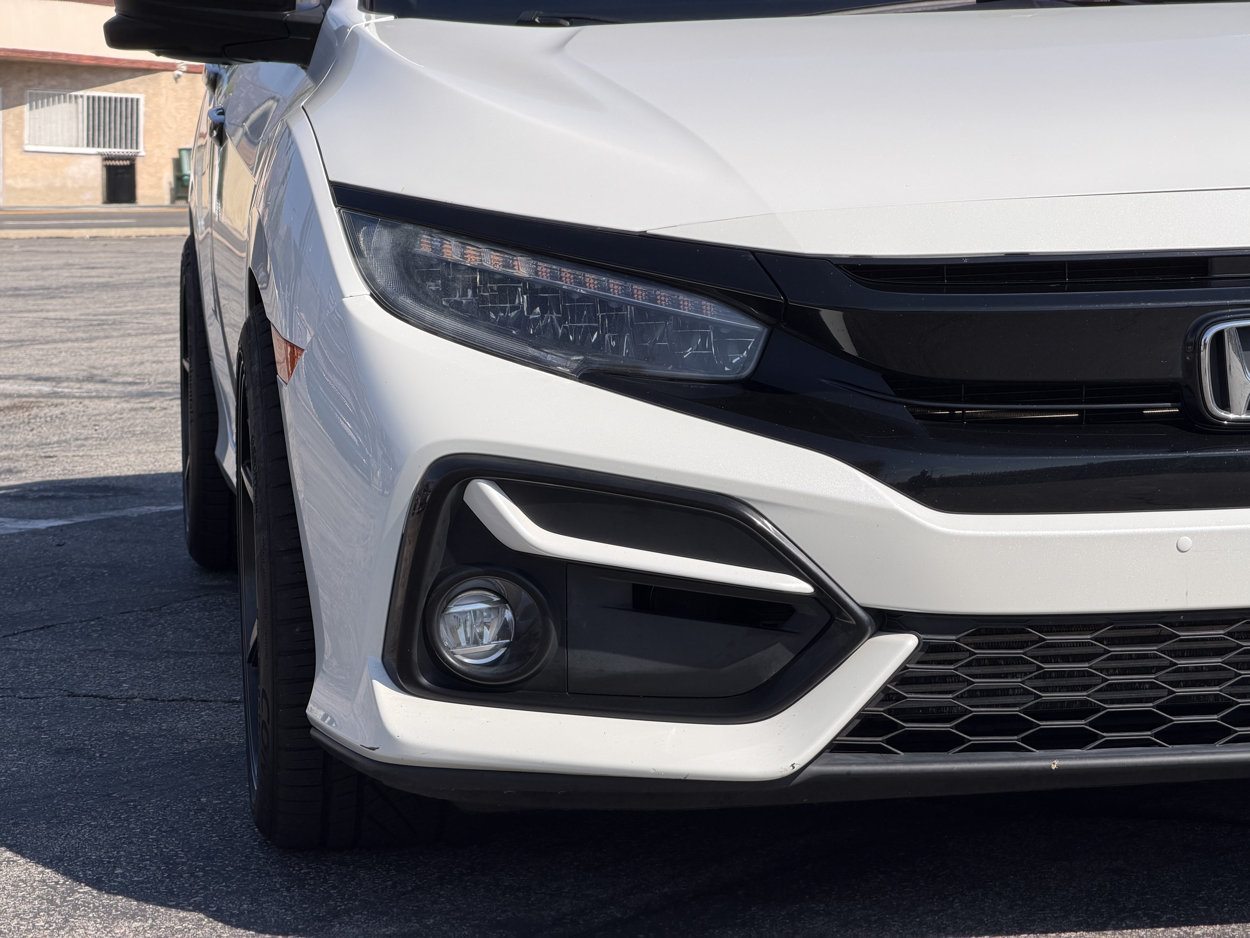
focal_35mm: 100
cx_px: 625
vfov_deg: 14.8
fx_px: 3611
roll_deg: +0.1
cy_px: 469
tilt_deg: -4.2
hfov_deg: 19.6
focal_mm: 16.89
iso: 20
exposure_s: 1/760
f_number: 2.8
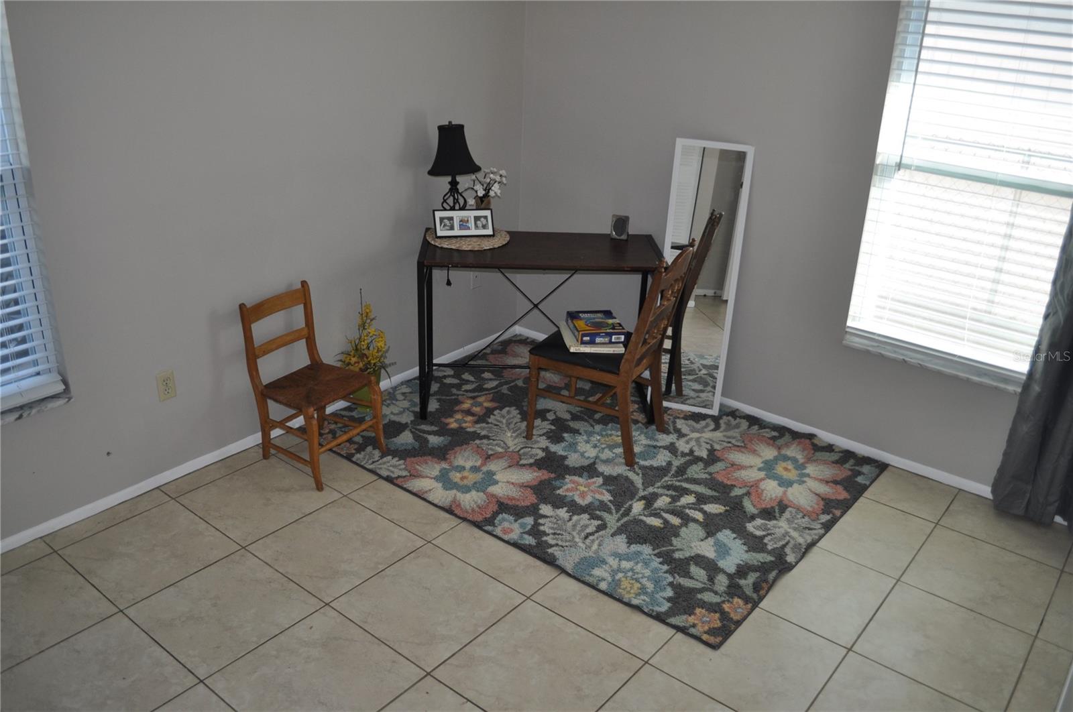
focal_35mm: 30
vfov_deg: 43.5
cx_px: 536
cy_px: 356
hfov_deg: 62.0
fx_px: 893
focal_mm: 20
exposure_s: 1/200
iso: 280
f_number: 3.8
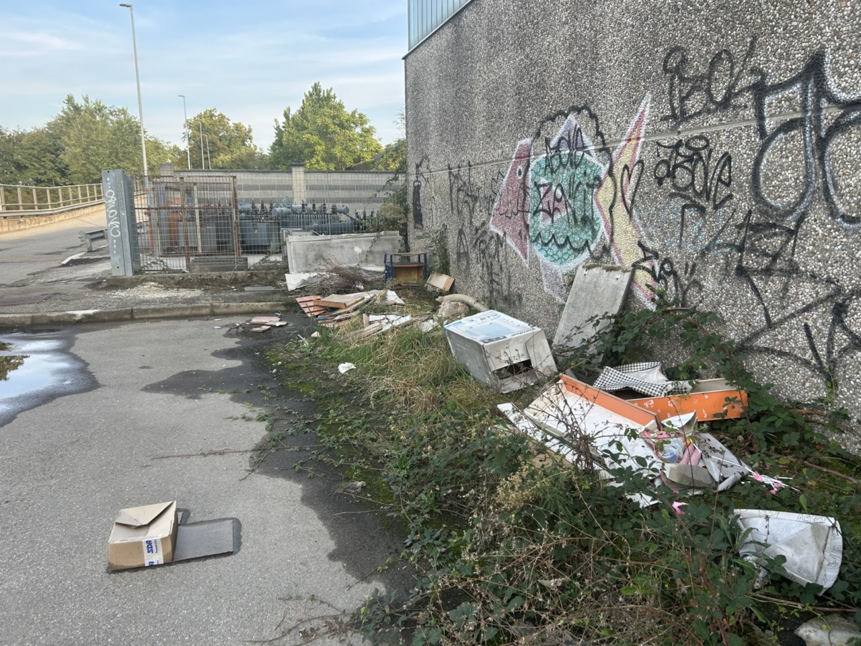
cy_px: 323
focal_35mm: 26
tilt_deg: -11.7
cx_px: 430
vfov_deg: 53.1
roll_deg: +1.5
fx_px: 647
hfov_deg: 67.3
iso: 50
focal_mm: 5.7
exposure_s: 1/526
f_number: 1.5
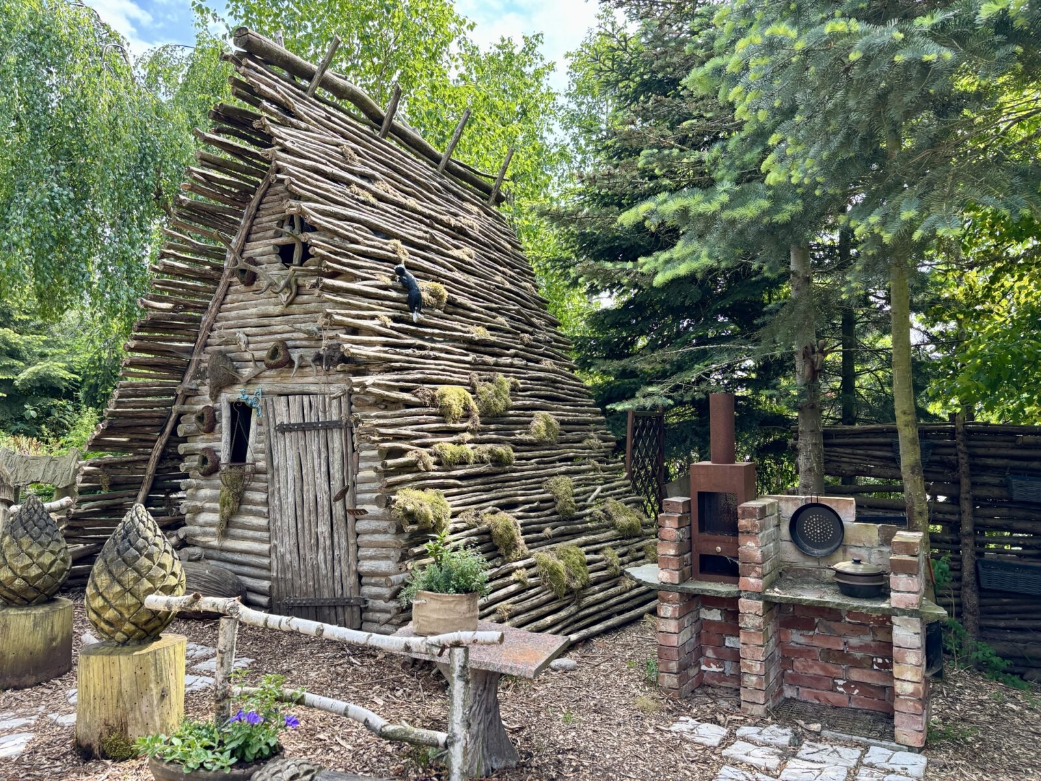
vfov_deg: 53.1
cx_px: 520
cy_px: 390
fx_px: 782
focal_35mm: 26
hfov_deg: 67.3
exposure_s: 1/376
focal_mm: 5.96
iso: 50
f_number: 1.6
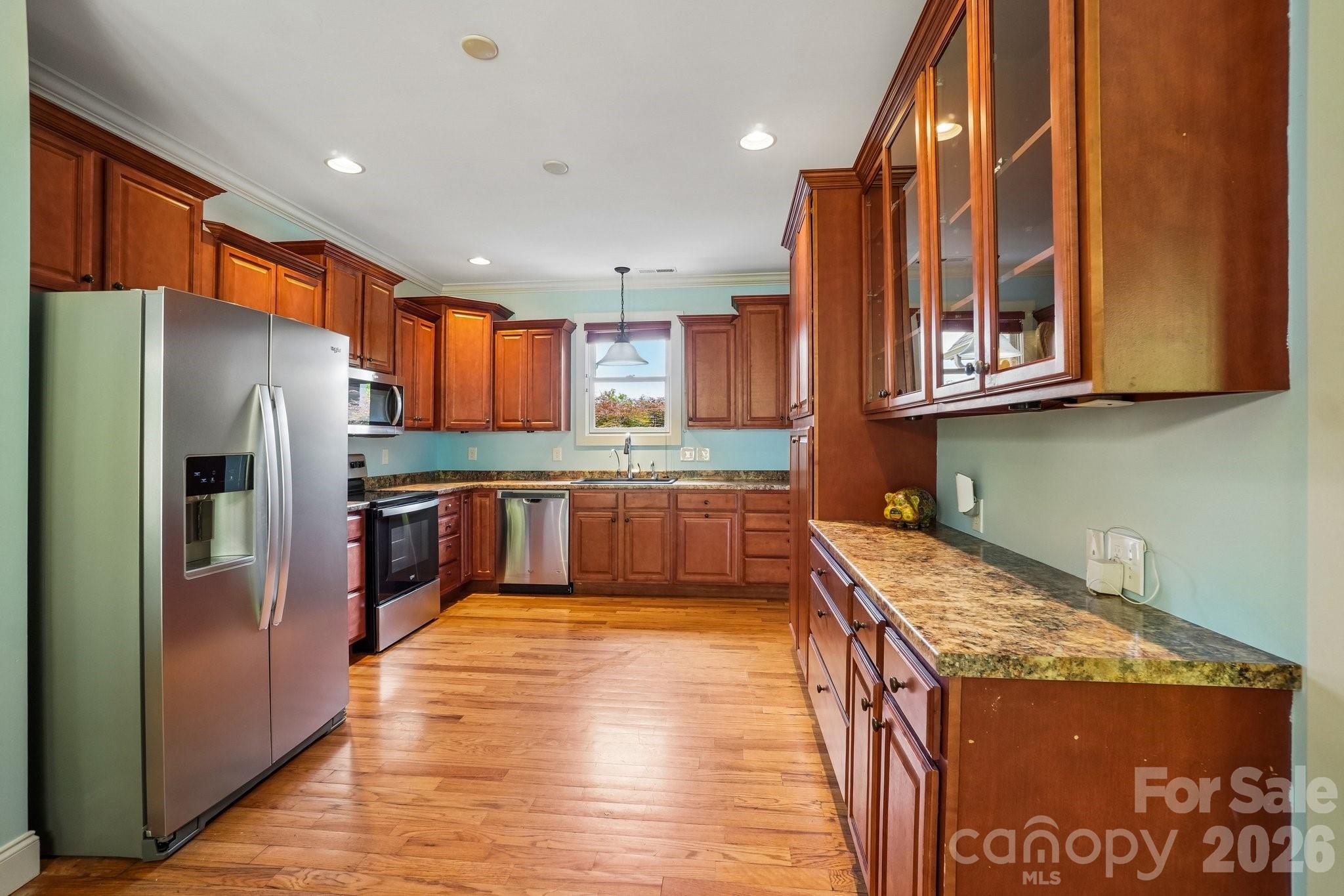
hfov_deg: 100.4
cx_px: 672
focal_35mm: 15
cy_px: 448
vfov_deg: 77.3
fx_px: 560
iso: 400
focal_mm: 10
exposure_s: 1/13
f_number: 8
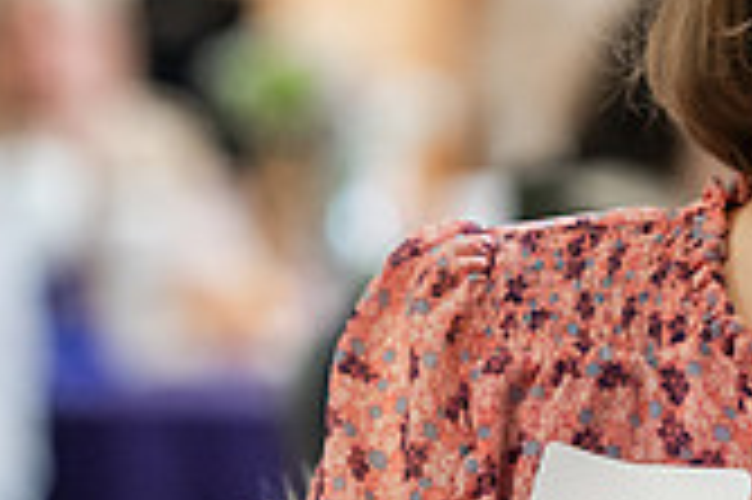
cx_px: 752
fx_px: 10142
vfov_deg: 2.8
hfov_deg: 4.2
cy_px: 209
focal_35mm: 486
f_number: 3.2
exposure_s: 1/200
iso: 1600
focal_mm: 140
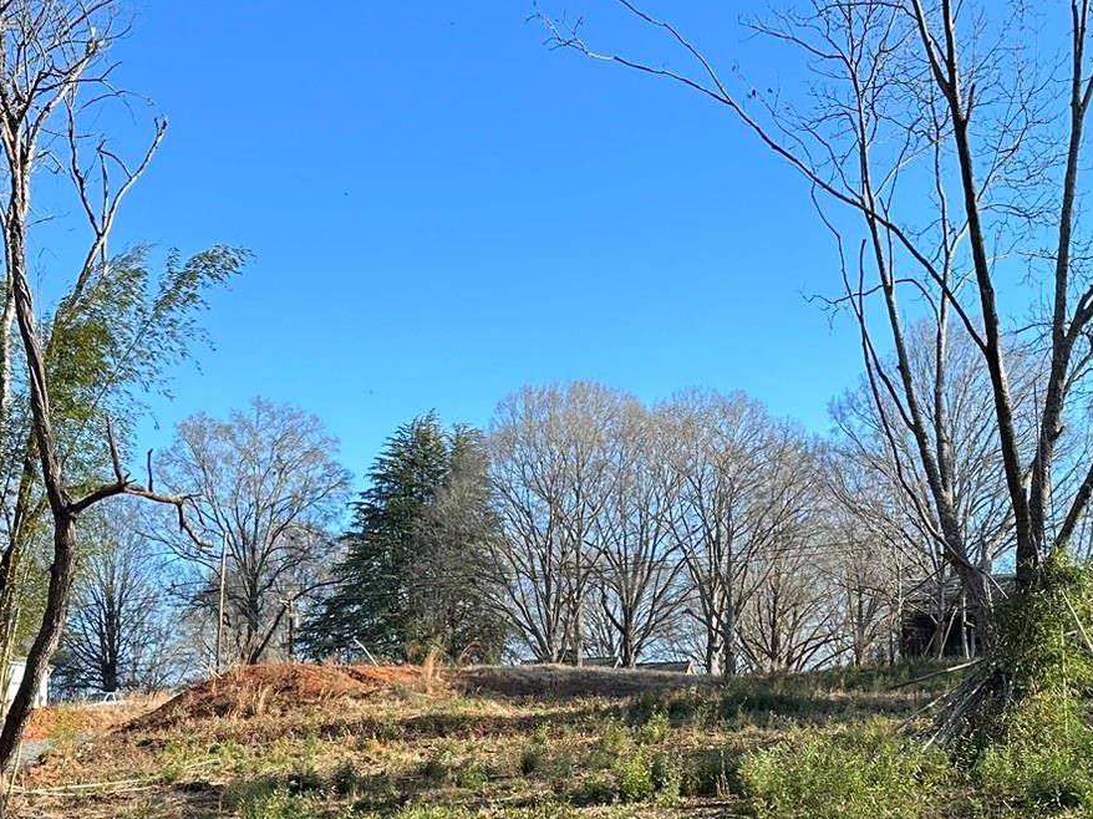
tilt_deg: +3.3
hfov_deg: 34.4
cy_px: 746
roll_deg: +0.2
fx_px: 1768
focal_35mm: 56
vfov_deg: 25.3
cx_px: 540
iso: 80
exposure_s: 1/1639
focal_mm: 6.86
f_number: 1.78
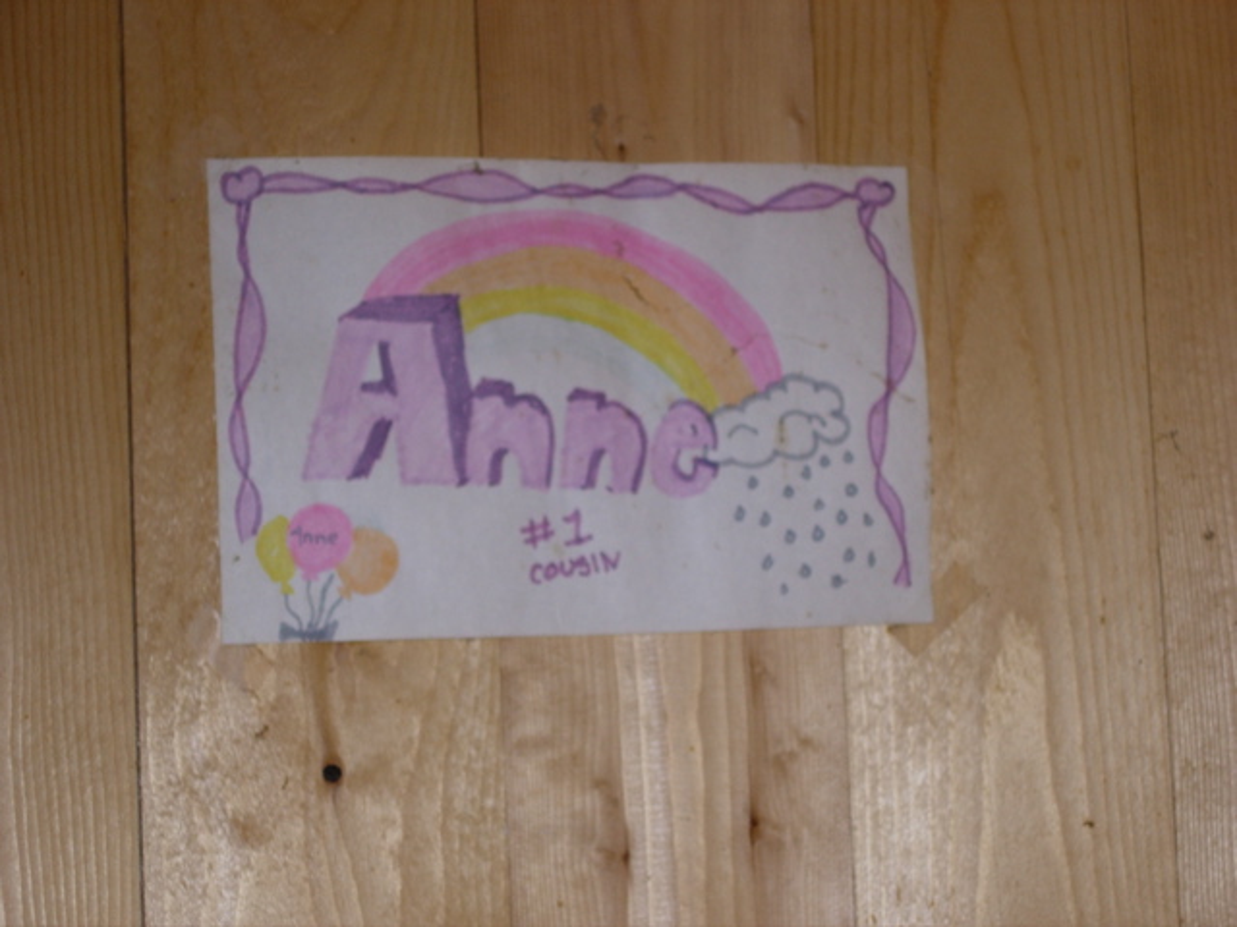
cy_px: 464
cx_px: 618
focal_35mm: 113
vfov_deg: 13.1
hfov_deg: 17.4
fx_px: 4038
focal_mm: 23.4
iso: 79
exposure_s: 1/64
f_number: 4.9
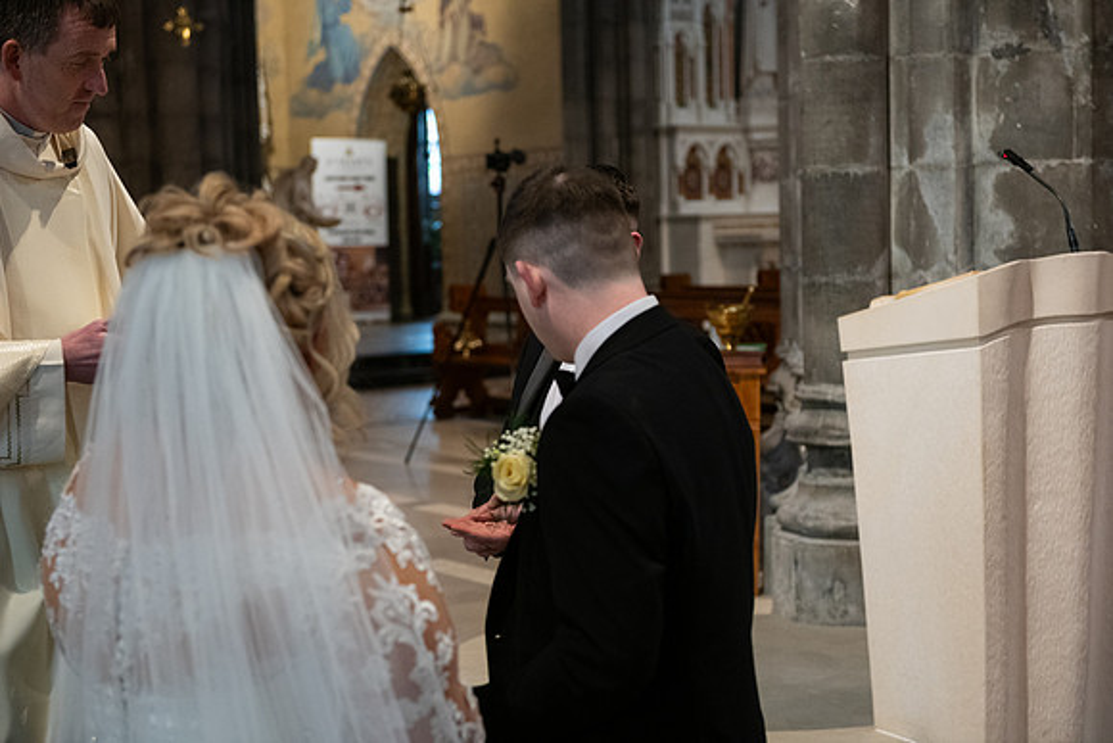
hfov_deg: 33.4
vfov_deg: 22.6
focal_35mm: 60
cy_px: 372
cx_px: 556
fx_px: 1855
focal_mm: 60
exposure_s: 1/160
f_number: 3.5
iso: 1250
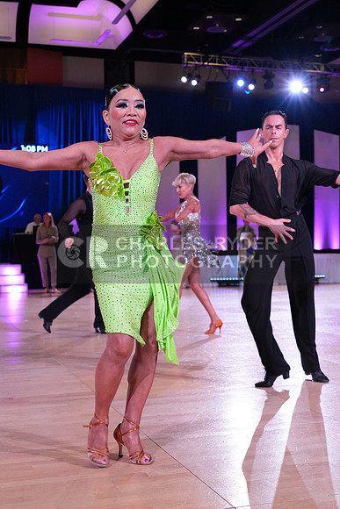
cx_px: 170
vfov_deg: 41.1
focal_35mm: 48
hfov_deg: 28.1
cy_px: 254
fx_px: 680
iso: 2500
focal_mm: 48
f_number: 5.6
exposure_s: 1/250
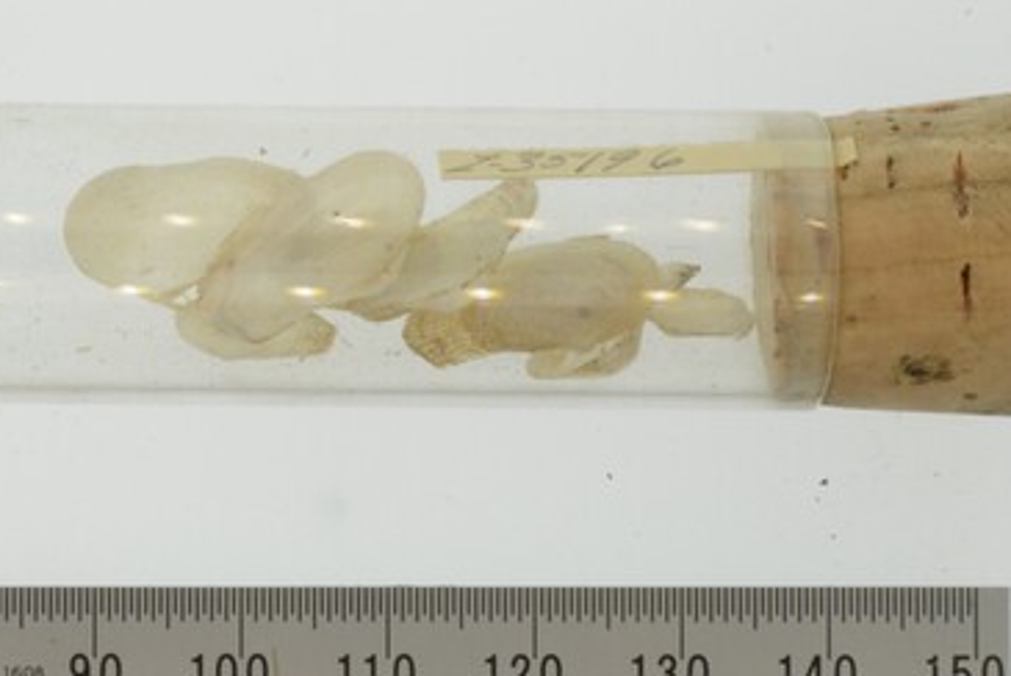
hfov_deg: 10.3
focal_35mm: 197
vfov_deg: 6.9
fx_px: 5537
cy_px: -76
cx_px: -108
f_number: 32
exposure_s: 1/10
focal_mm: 60
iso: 100
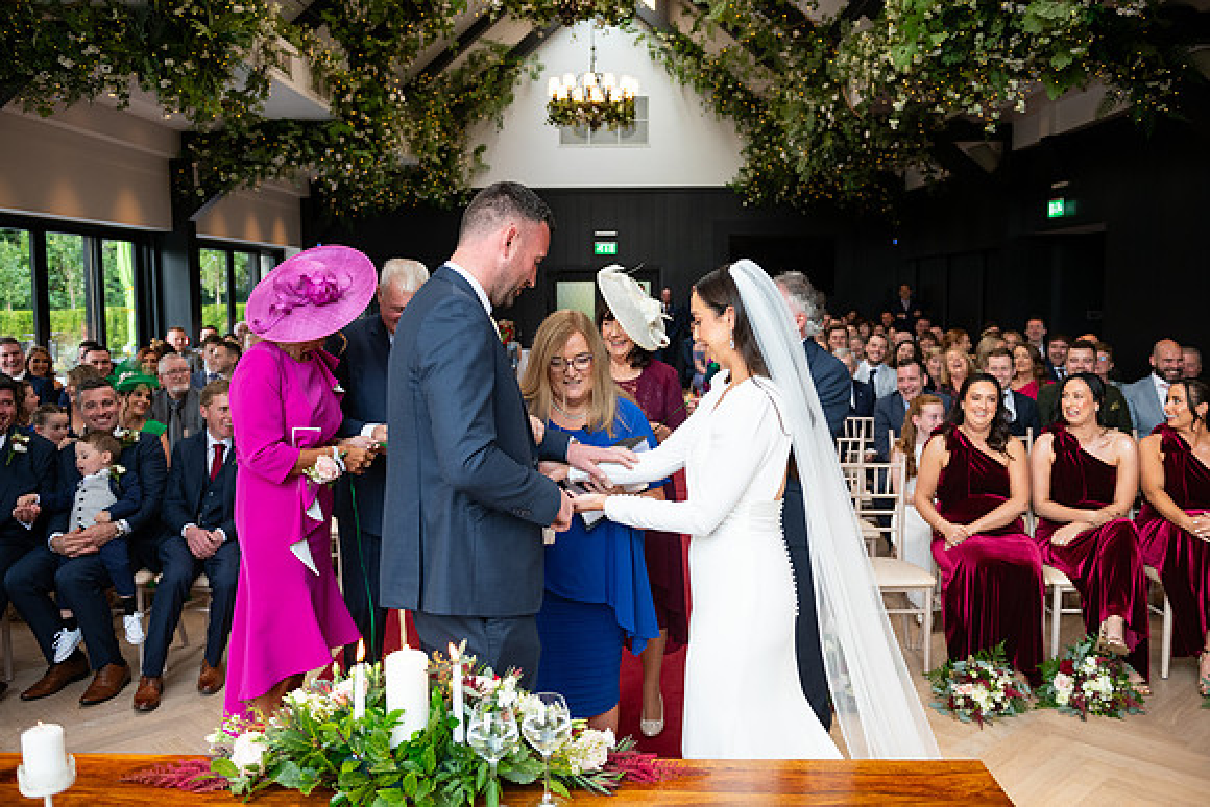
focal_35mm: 32
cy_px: 404
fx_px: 1076
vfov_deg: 41.1
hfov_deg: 58.7
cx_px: 605
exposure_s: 1/160
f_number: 3.5
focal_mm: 32
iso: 640
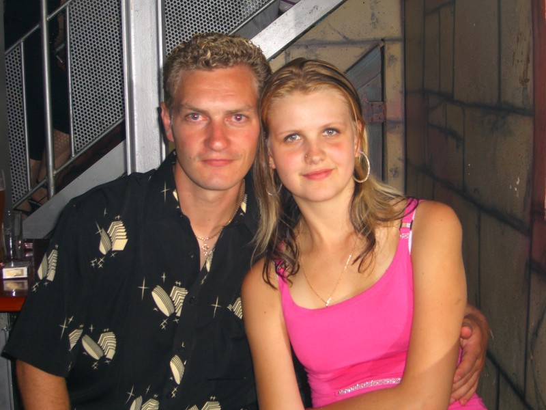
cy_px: 205
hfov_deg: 33.8
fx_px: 899
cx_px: 273
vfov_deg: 25.7
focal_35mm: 57
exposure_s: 1/60
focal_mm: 11.8
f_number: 3.6
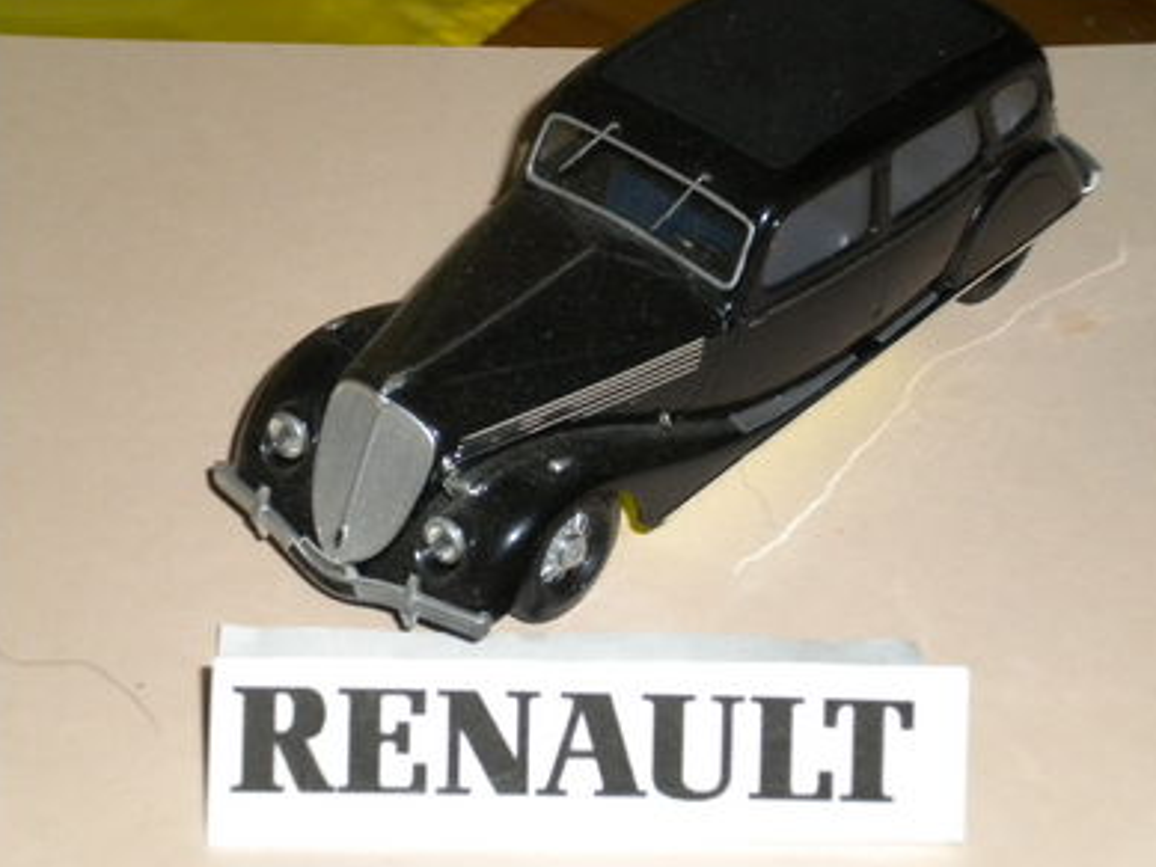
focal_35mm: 108
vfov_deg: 13.7
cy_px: 436
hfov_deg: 18.2
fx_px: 3608
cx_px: 582
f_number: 5.9
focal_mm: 18.9
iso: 400
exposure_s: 1/60
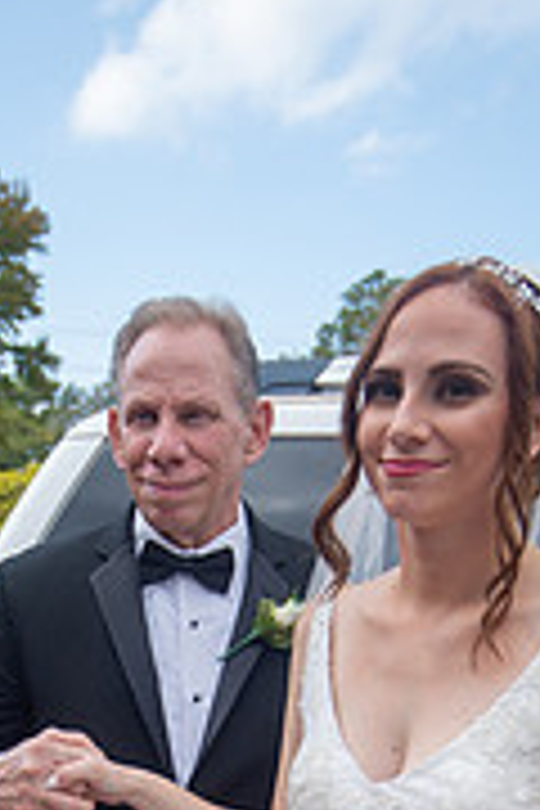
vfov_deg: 29.1
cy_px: 958
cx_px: 115
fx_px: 1350
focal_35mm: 60
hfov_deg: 22.3
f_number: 4
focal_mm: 24
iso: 400
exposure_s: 1/1250
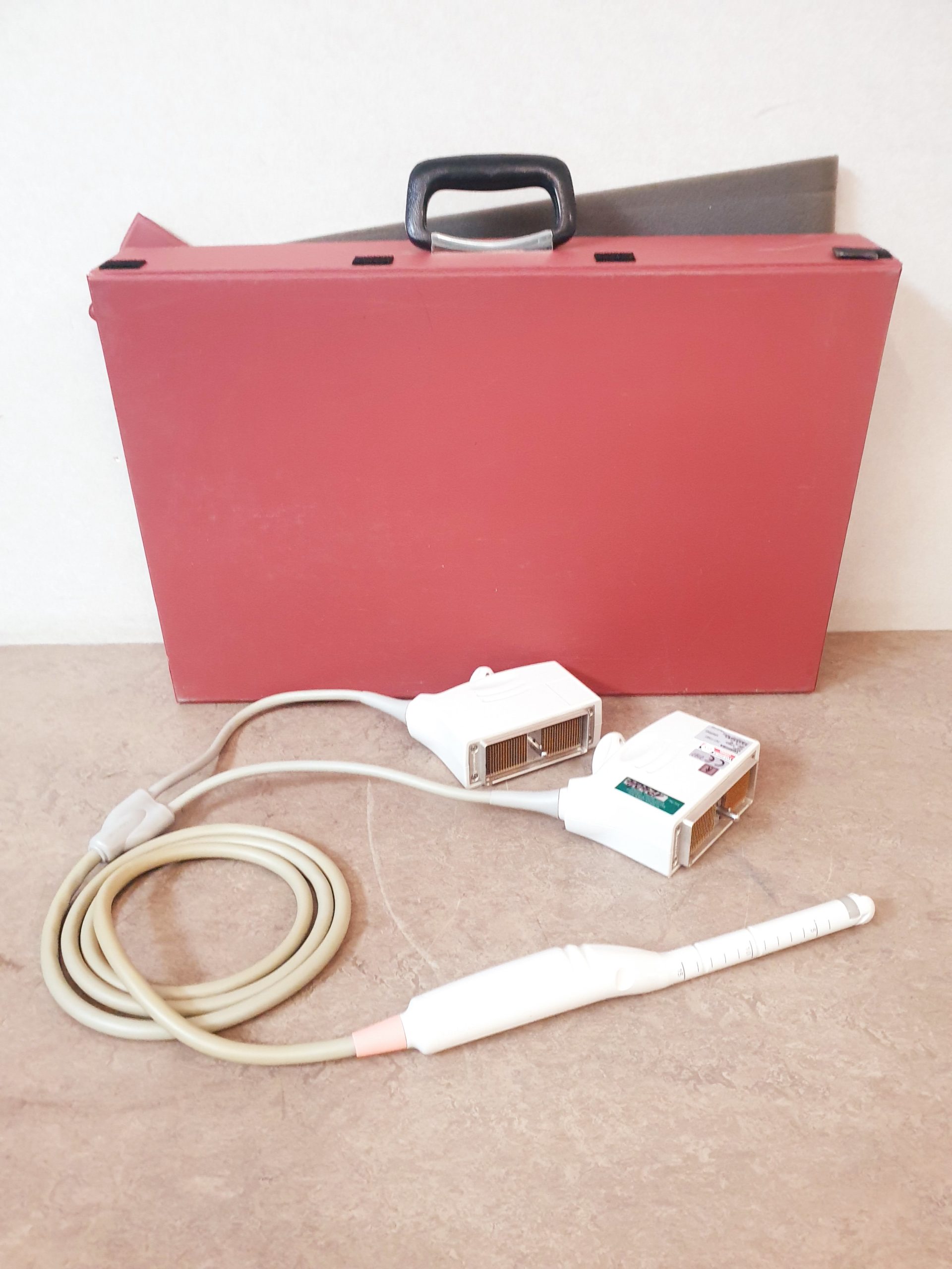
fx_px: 953
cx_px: 476
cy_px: 634
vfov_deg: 67.3
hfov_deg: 53.1
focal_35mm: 26
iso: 320
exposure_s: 1/33
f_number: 2.4
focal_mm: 4.3
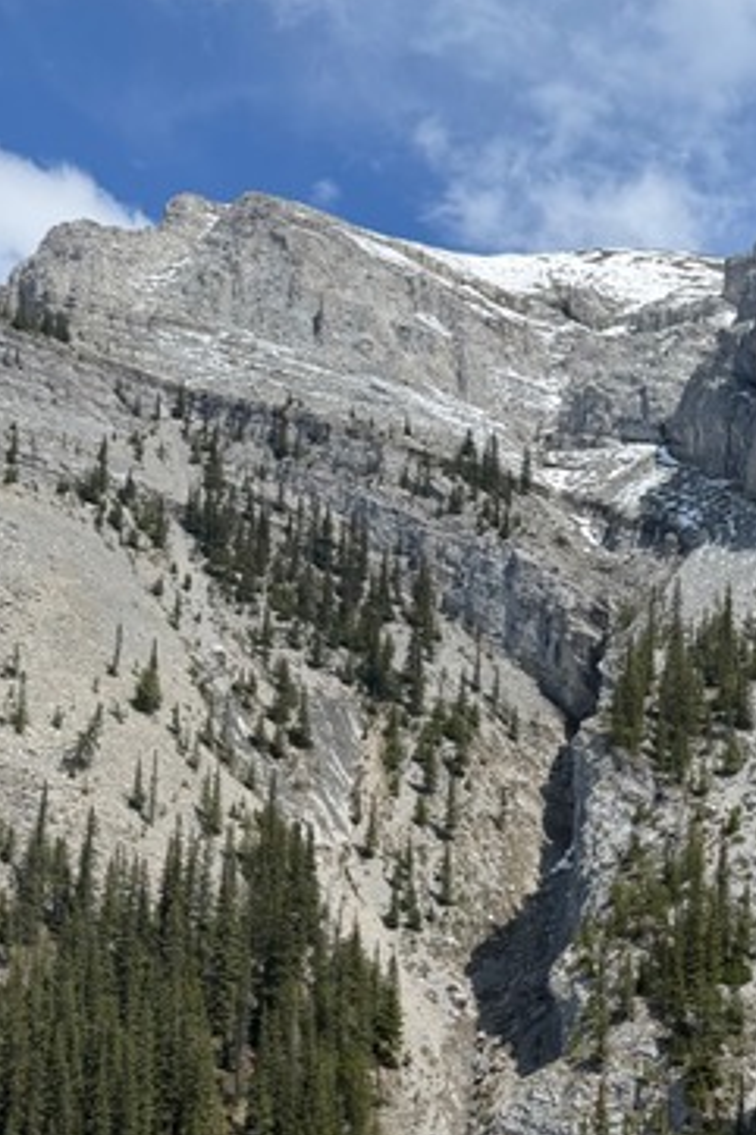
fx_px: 1450
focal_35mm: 46
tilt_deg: +3.8
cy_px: 826
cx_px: 712
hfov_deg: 27.9
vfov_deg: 41.7
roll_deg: -2.9
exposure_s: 1/4673
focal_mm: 6.76
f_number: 1.78
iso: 100
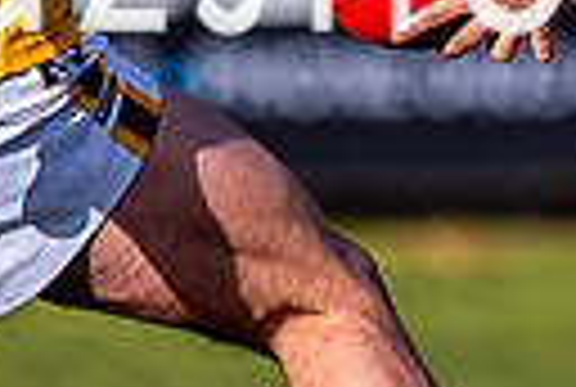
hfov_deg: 0.4
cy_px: 110
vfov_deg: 0.3
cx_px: 955
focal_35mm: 4805
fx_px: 77059
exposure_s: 1/2500
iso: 160
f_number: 4
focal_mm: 500
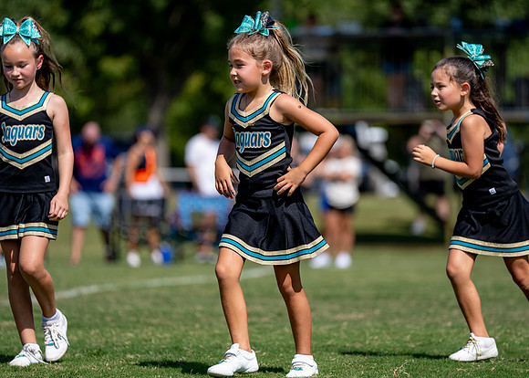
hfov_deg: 8.8
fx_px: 3452
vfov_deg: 6.3
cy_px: 191
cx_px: 279
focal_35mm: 230
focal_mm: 200
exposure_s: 1/3200
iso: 100
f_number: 2.8
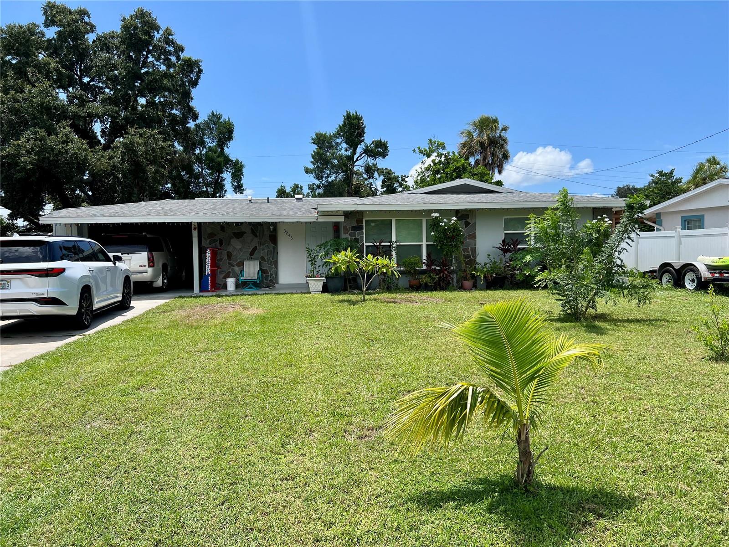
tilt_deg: -2.0
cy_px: 274
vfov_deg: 53.1
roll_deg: +1.5
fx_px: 548
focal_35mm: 26
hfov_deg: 67.3
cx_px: 364
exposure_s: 1/4274
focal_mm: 5.7
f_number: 1.5
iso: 50
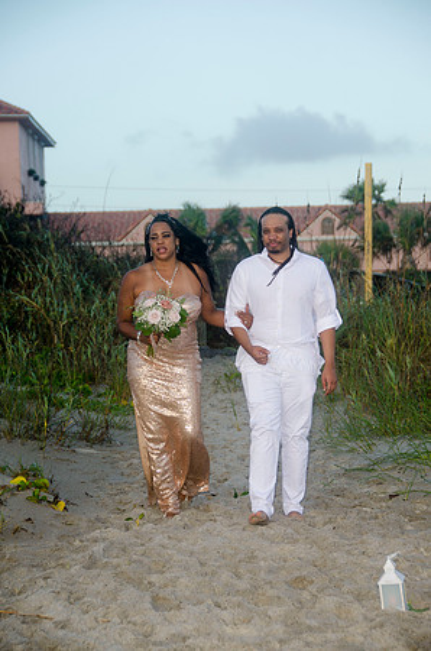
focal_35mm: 123
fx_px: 2219
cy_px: 326
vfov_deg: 16.7
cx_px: 216
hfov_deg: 11.1
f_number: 5.6
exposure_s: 1/200
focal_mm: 82
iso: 200
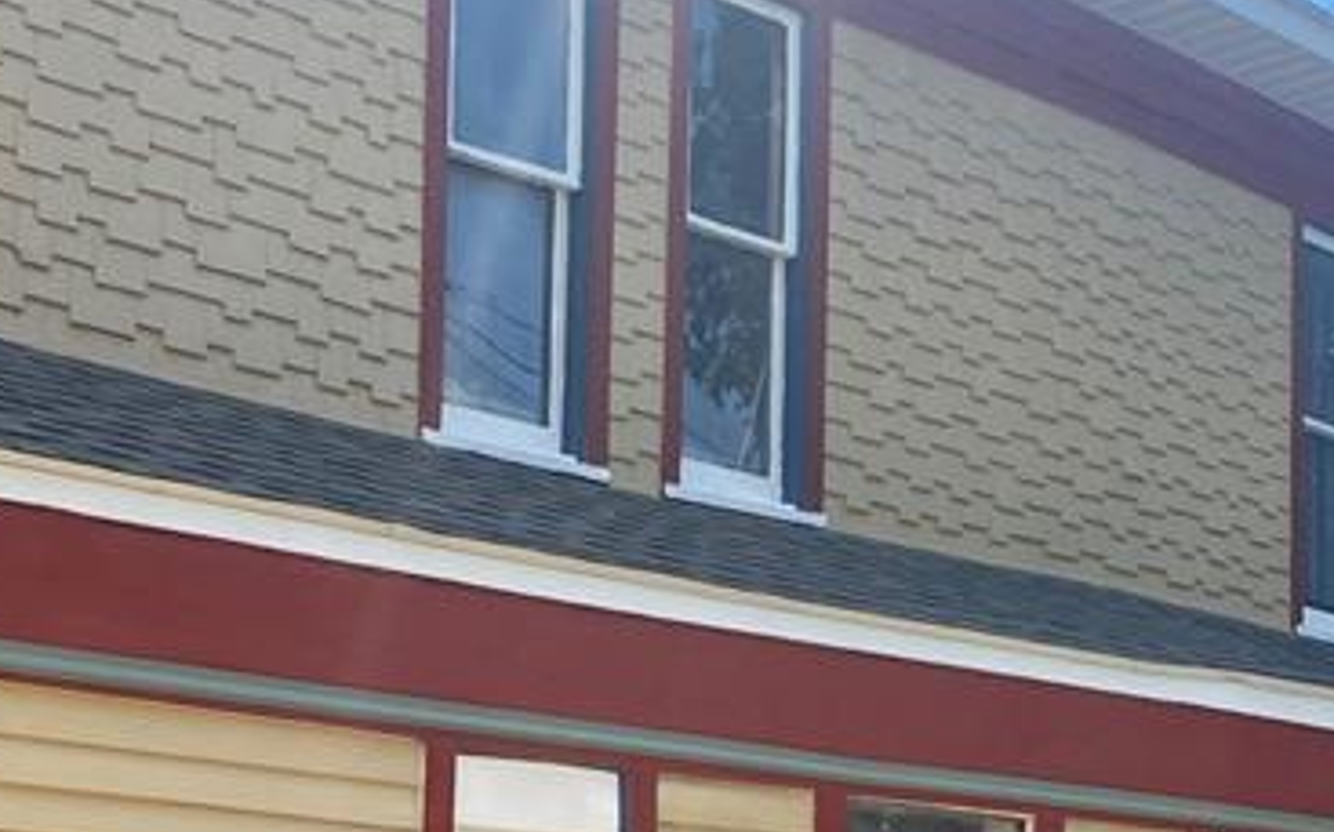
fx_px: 2798
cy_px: 959
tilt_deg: +3.1
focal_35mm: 77
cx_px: 353
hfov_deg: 26.5
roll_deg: -1.0
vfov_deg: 16.3
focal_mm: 4.25
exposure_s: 1/1346
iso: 32
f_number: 1.8
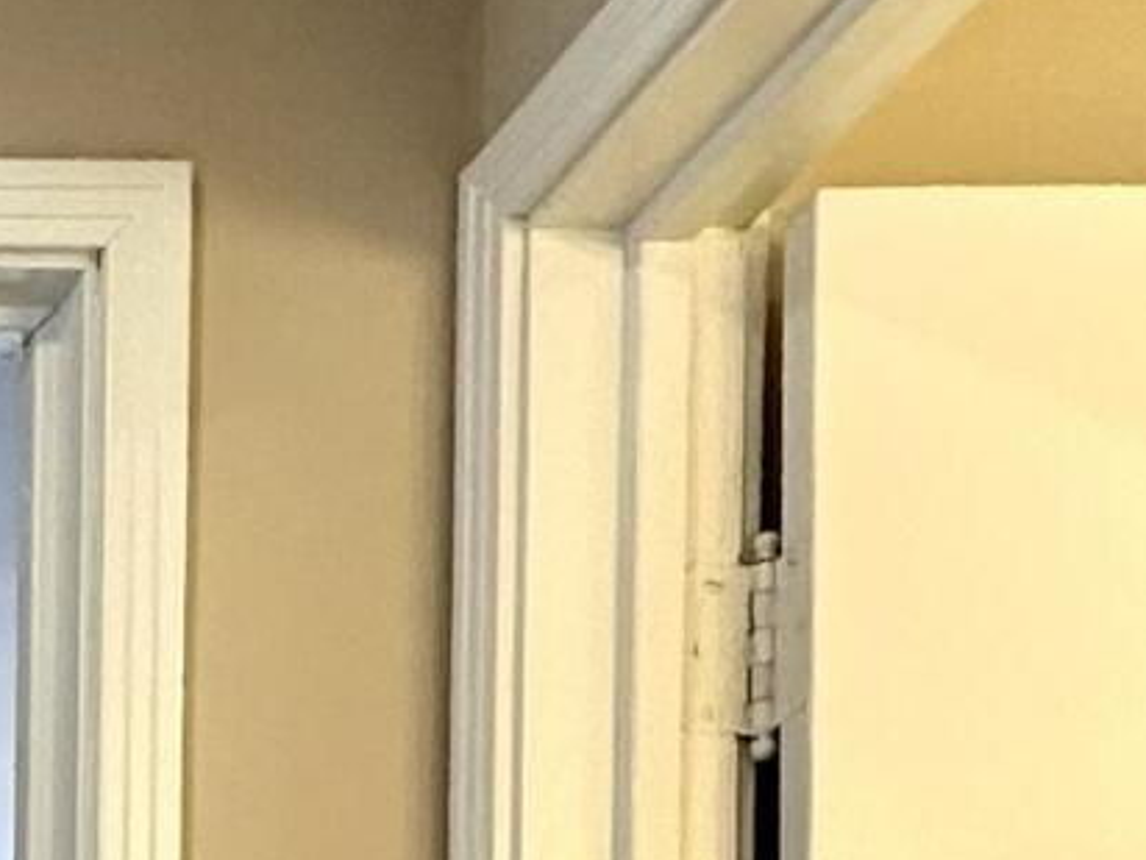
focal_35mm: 102
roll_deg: -1.2
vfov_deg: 12.3
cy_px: 1868
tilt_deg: -0.5
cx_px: -1004
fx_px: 3377
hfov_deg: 15.9
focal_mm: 2.22
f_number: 2.2
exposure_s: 1/120
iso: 160
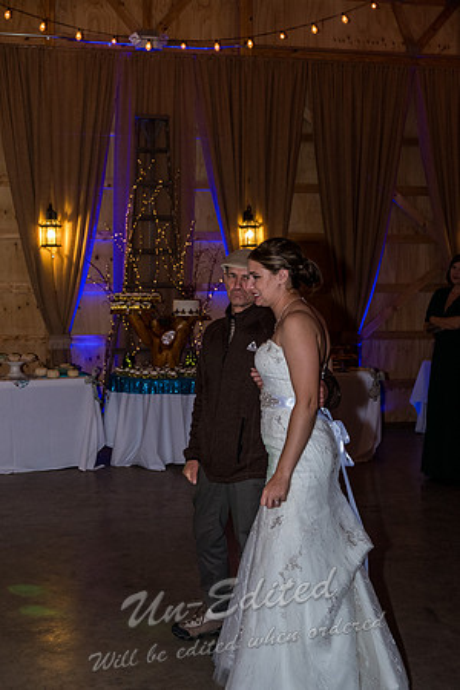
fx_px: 862
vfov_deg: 43.6
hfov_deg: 29.9
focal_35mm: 45
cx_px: 230
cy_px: 345
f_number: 3.6
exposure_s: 1/200
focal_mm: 30.2
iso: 1600
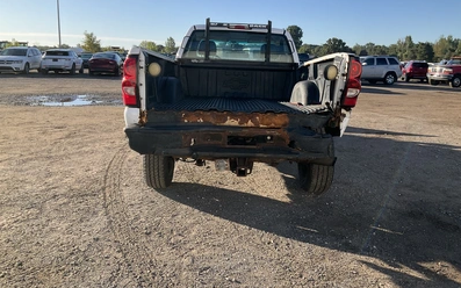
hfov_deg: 61.2
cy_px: 121
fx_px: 389
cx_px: 231
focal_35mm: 31
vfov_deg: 40.5
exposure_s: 1/1195
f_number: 1.8
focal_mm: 3
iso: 25
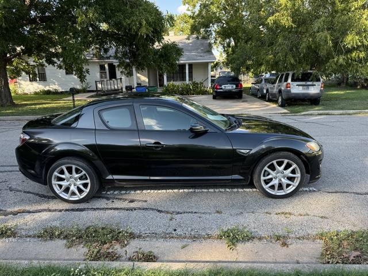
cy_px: 138
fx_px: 255
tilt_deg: -13.8
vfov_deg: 56.8
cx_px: 184
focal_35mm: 24
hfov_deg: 71.6
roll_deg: +2.2
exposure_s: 1/430
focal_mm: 6.76
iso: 80
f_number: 1.78
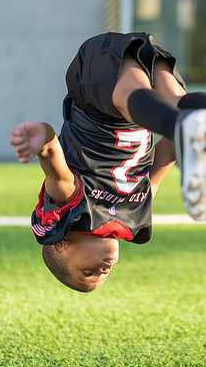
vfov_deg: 20.5
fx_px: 1009
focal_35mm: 104
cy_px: 172
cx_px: 176
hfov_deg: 11.6
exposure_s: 1/2000
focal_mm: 50
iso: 200
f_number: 1.2
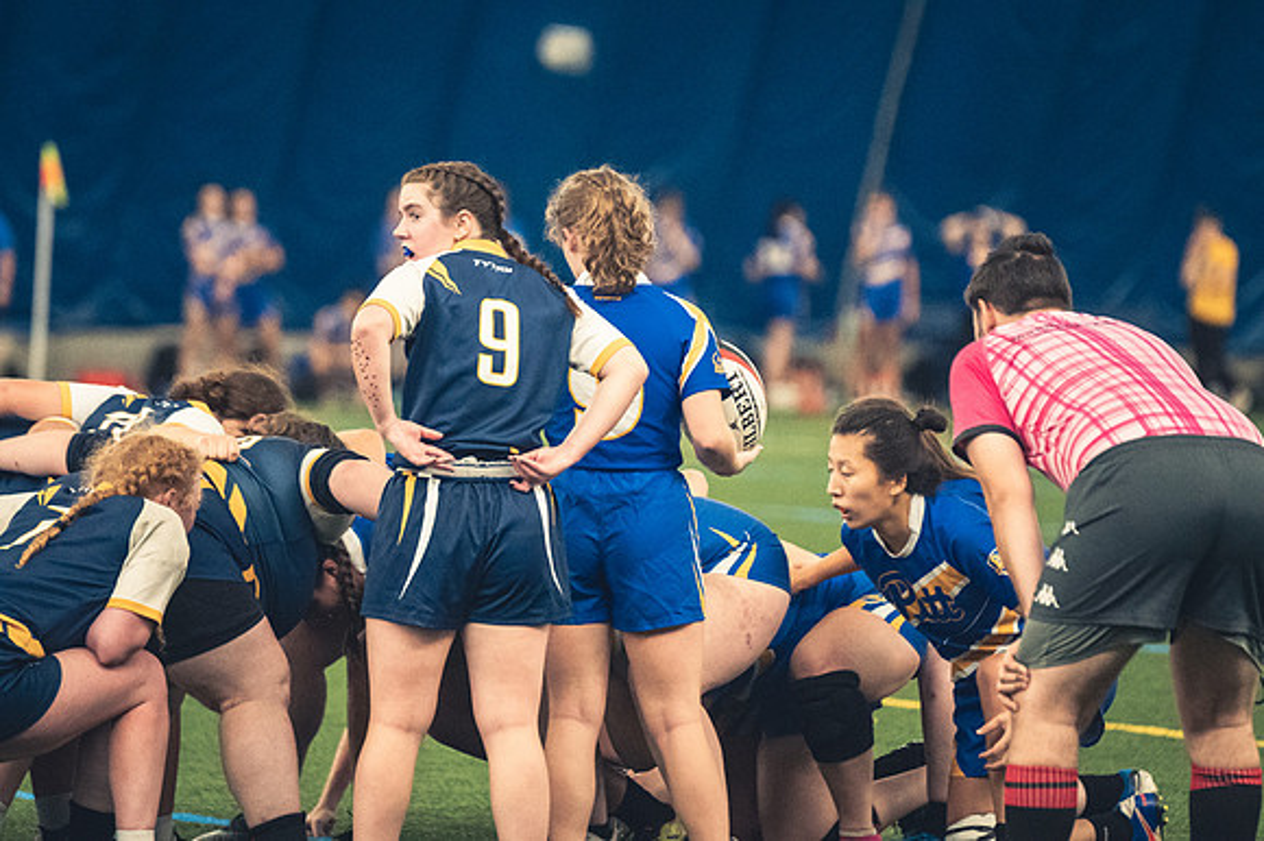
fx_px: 10527
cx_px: 632
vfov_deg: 4.6
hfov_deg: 6.9
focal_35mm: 300
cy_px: 420
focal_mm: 200
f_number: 2.8
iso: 12800
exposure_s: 1/500
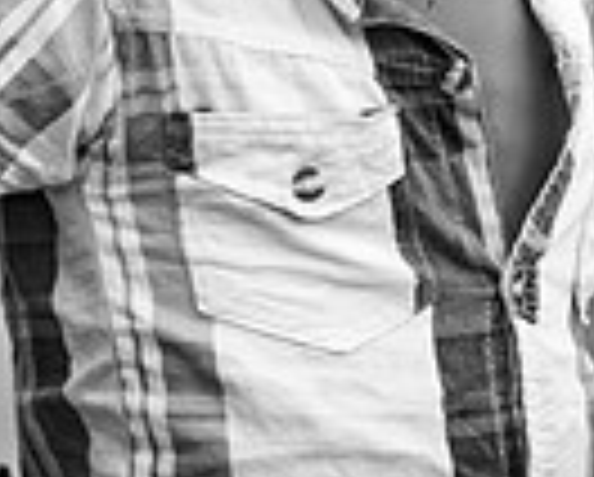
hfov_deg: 3.0
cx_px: 207
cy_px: -387
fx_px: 11268
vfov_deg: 2.4
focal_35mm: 640
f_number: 4
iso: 400
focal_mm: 200
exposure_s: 1/200
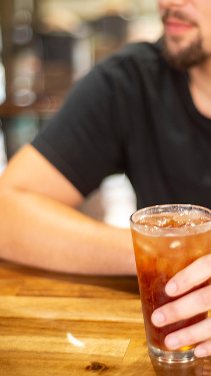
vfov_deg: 27.2
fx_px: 776
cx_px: 168
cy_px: 187
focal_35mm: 78
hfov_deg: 15.4
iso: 800
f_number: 1.8
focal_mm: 50
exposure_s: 1/60
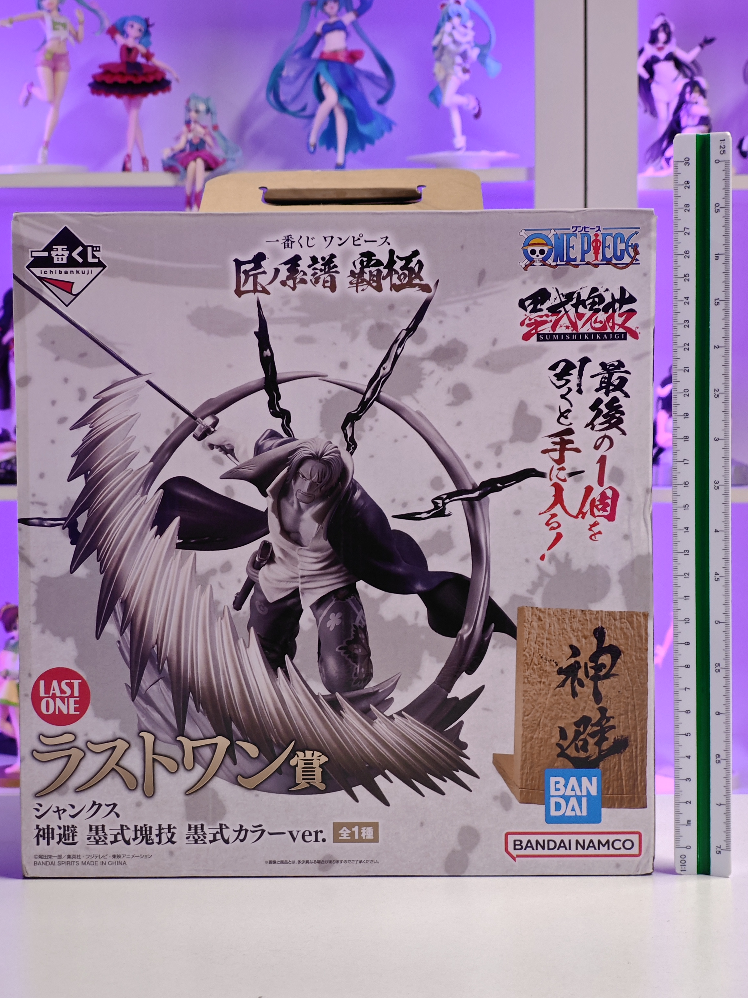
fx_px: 2334
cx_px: 371
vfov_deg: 24.1
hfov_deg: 18.2
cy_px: 499
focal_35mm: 81
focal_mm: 7.48
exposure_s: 1/15.6
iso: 400
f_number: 2.4
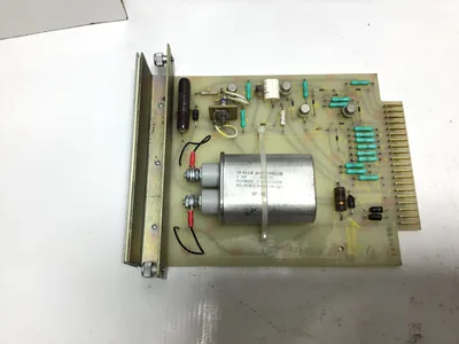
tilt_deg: -72.0
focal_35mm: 31
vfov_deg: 45.4
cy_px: 172
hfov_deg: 58.4
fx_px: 411
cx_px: 230
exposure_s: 1/120
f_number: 2.4
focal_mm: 3.3
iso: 32
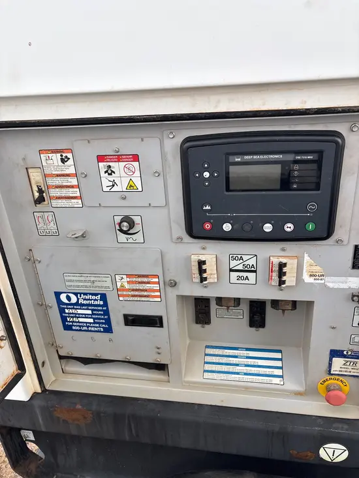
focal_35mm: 26
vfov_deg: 67.3
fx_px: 359
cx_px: 180
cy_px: 239
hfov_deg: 53.1
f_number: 1.6
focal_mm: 5.96
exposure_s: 1/594
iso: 50
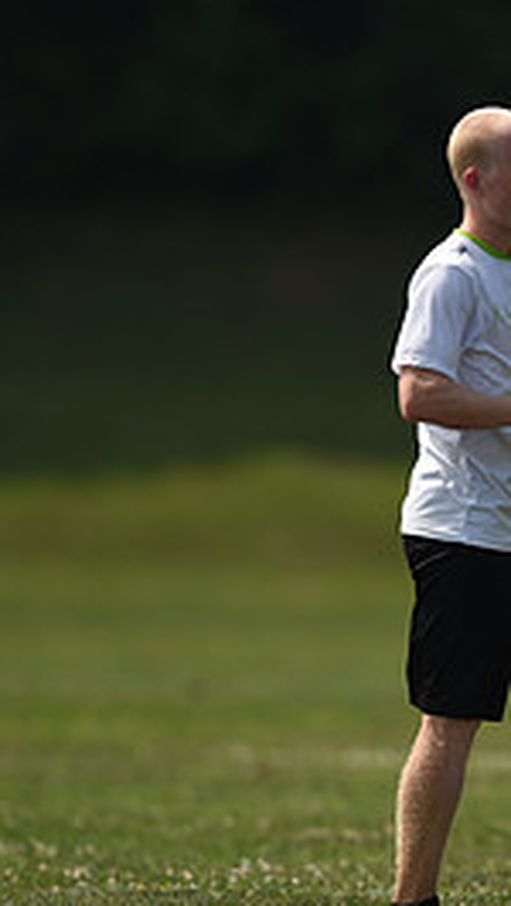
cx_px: 545
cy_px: 448
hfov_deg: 1.3
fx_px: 21927
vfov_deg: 2.4
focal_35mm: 912
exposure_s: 1/2500
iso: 100
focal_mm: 400
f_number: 4
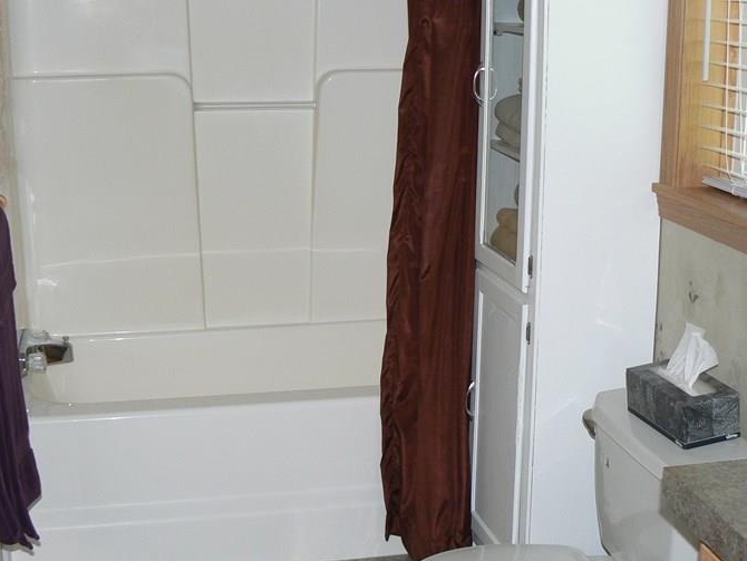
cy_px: 250
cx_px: 355
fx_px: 1187
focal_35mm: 55
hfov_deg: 34.9
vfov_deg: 26.6
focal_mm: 6
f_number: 2.8
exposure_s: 1/30
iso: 100
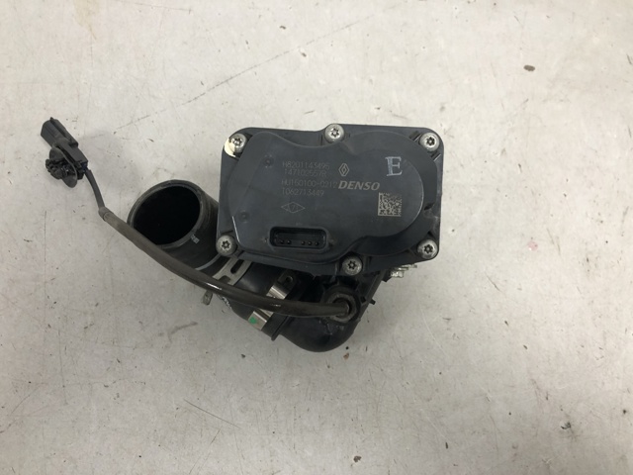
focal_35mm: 28
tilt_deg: -64.2
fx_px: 512
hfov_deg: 63.4
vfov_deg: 49.7
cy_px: 238
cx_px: 316
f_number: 1.8
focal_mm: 4
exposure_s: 1/20
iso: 40
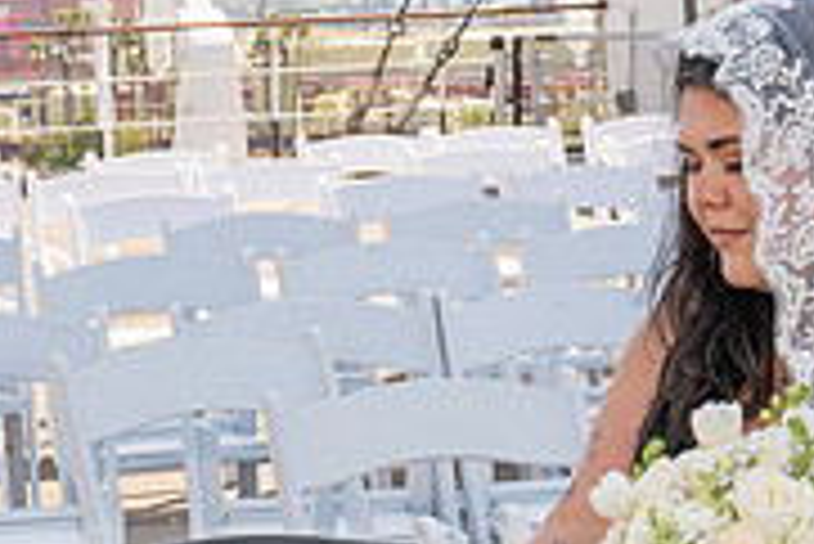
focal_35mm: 125
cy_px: 632
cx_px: 328
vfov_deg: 10.8
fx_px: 2829
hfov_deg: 16.4
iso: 200
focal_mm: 39
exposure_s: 1/200
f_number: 9
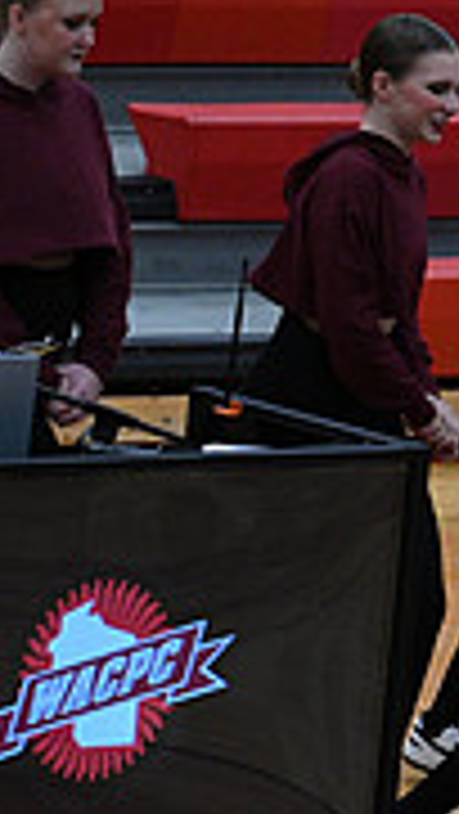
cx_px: 1228
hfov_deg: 2.1
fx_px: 12726
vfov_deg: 3.7
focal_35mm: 589
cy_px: 740
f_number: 4
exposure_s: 1/400
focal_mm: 175
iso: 4000
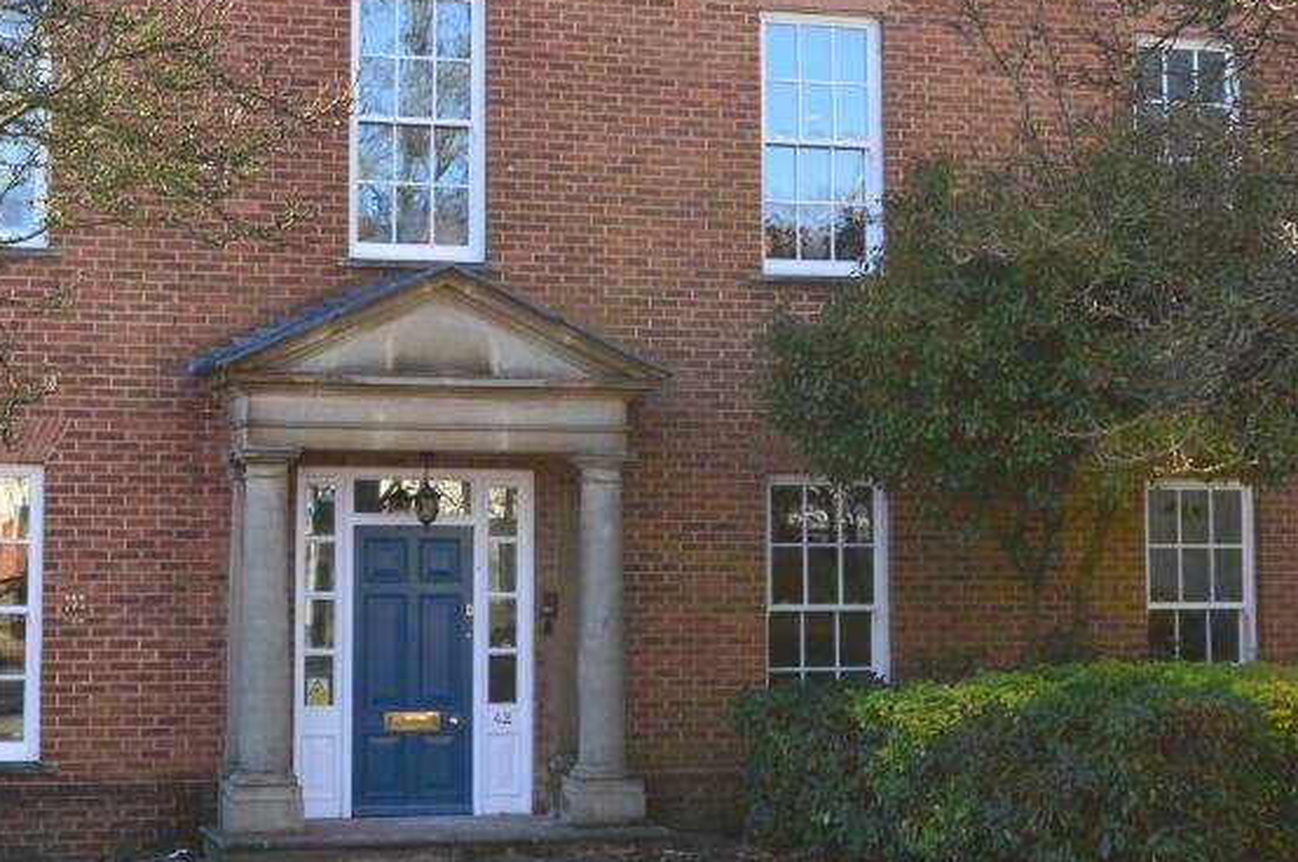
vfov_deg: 22.1
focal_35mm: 61
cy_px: 315
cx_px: 436
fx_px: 2197
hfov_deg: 32.6
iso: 100
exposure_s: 1/60
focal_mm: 22
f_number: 5.6
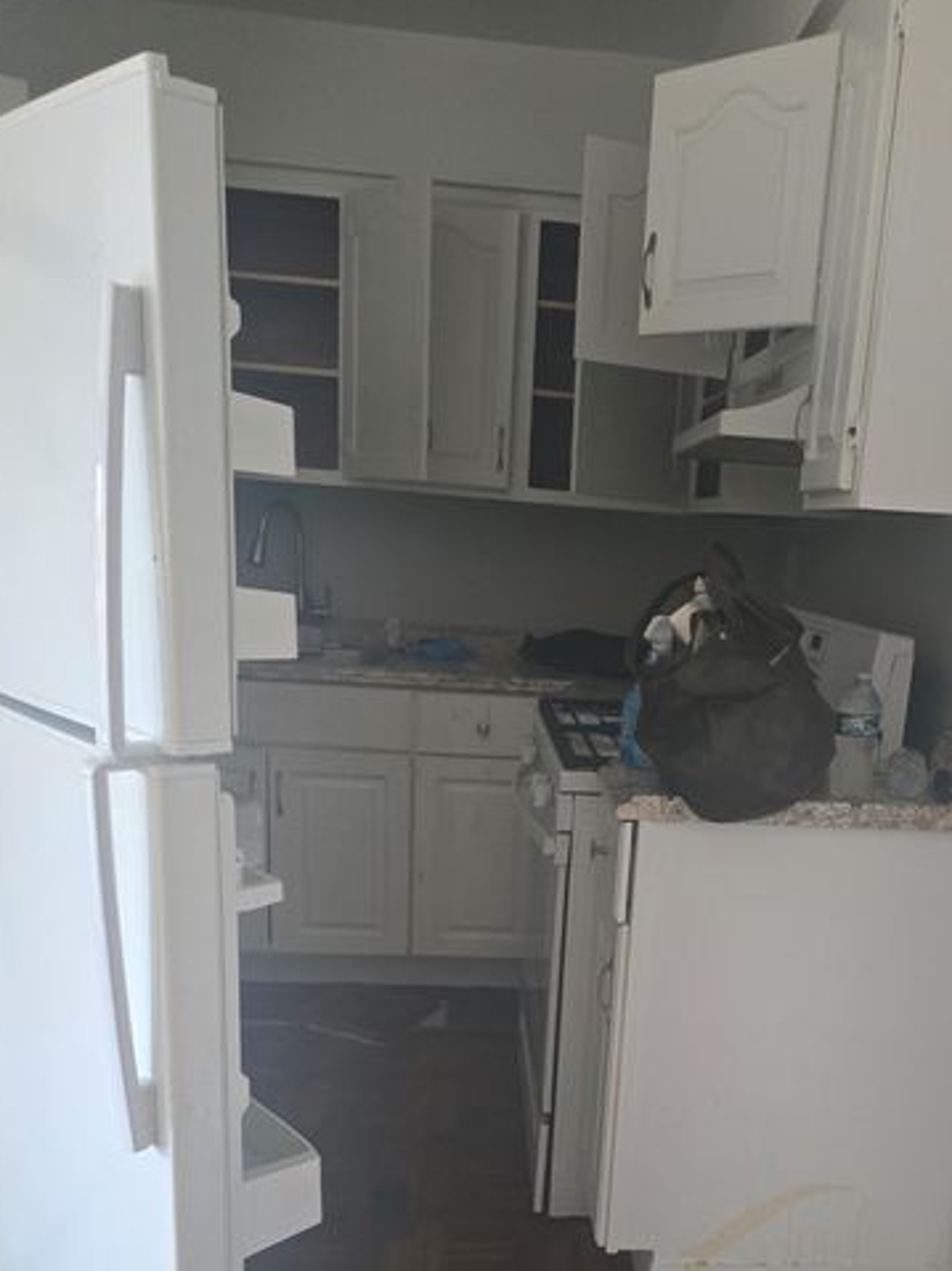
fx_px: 1174
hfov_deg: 43.8
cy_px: 845
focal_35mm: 32
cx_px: 602
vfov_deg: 55.7
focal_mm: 6.3
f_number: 1.7
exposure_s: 1/120
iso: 1000
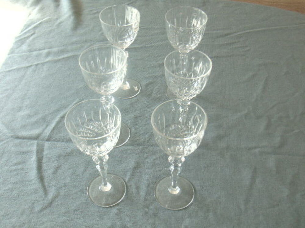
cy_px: 114
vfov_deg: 34.3
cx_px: 152
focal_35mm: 42
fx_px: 370
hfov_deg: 44.8
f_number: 3.3
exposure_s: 1/50
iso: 80
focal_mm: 7.6
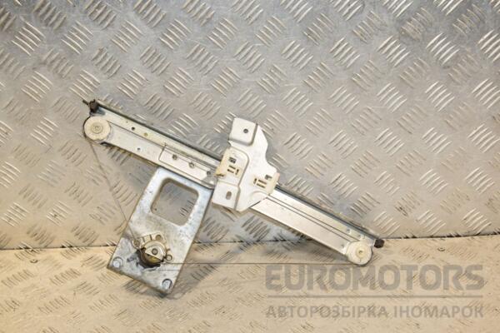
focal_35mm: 60
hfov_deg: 33.4
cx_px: 250
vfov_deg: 22.6
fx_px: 833
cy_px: 166
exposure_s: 1/200
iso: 800
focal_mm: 40
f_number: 9
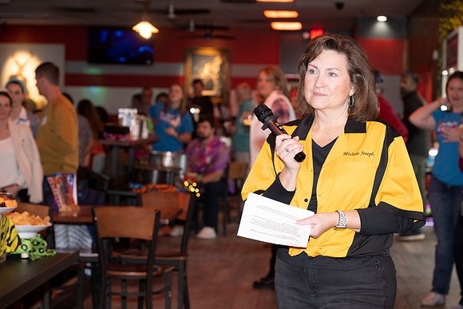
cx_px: 232
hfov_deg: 20.8
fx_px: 1261
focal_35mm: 98
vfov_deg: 14.0
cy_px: 154
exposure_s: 1/60
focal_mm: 98
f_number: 5.6
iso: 1600
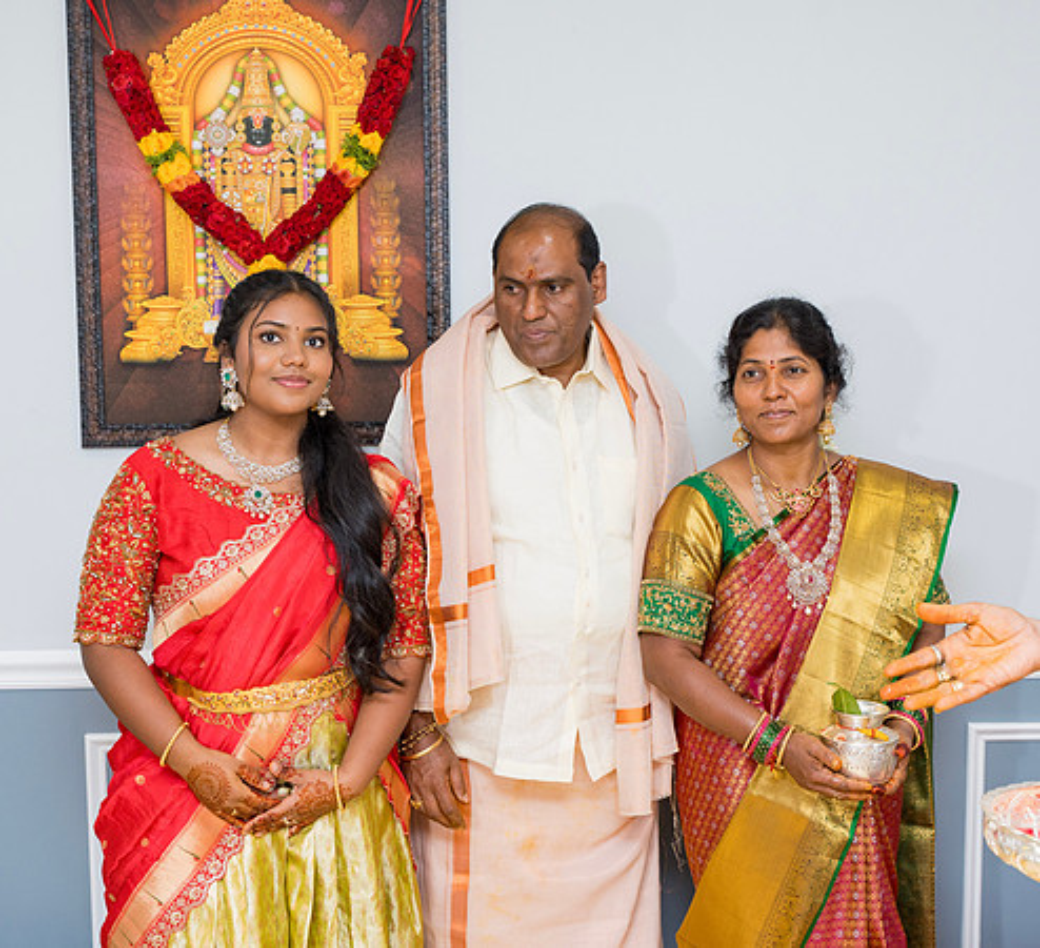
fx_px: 1717
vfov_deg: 30.9
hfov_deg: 33.6
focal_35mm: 53
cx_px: 619
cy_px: 474
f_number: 4.5
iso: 1000
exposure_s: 1/125
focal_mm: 43
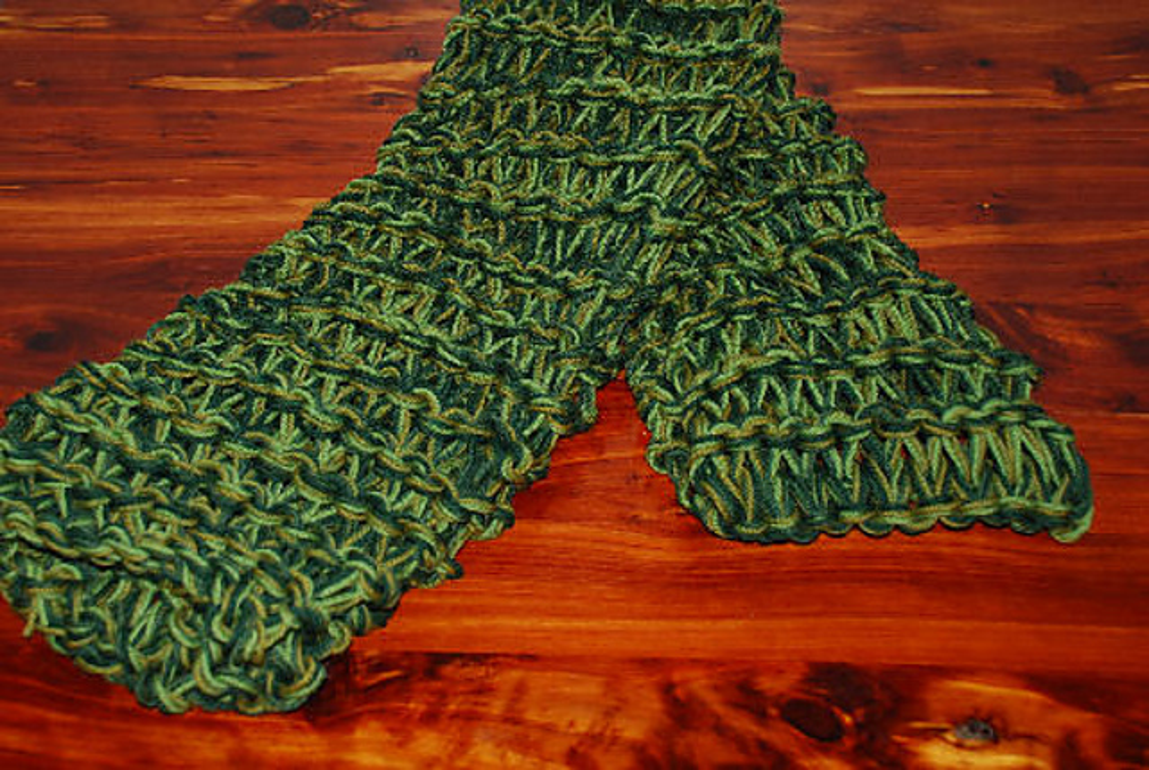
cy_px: 385
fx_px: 1487
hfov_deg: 42.3
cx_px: 574
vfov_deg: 29.0
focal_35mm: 46
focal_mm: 31
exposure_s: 1/125
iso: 100
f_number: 4.2
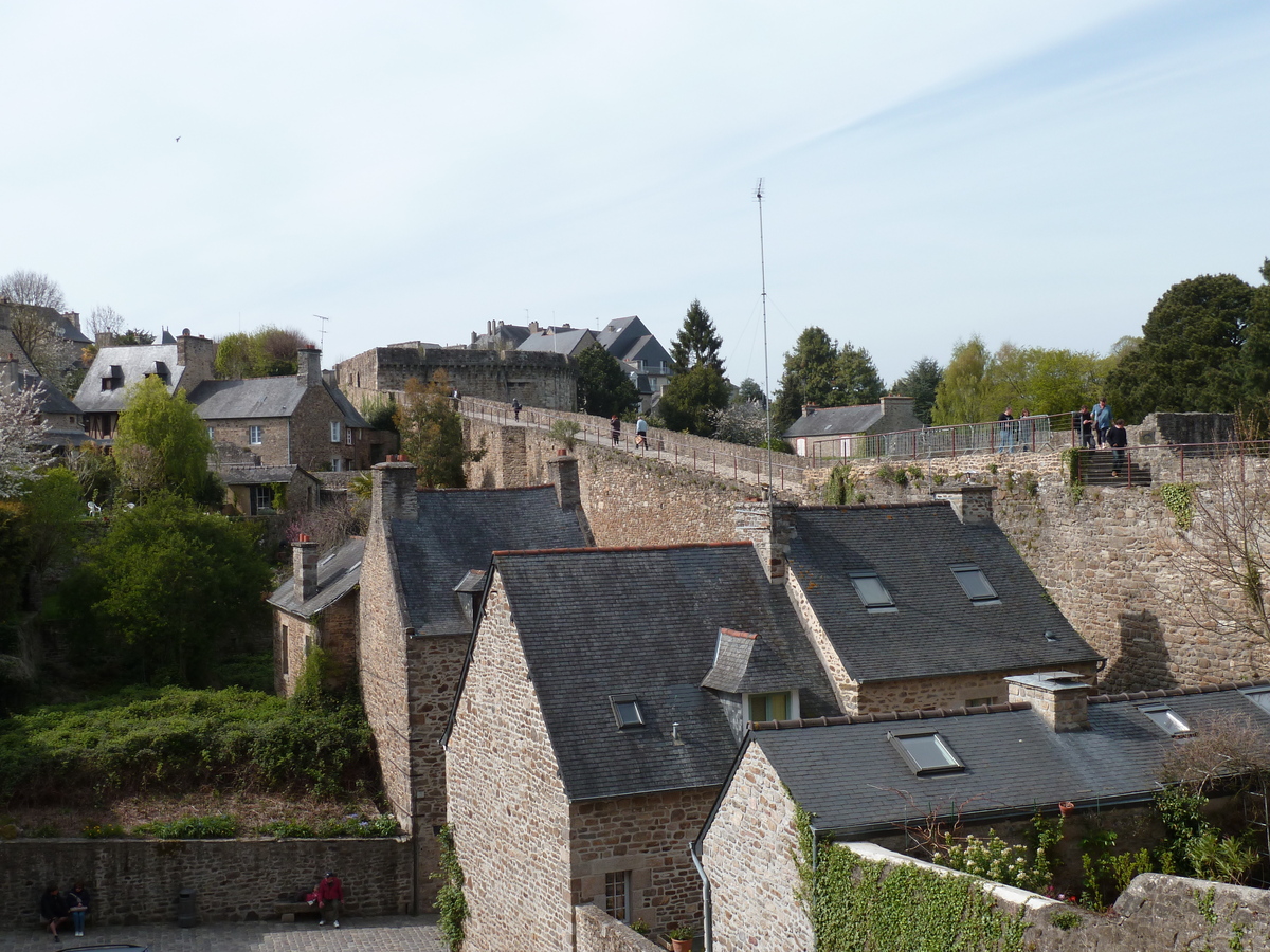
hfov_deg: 50.1
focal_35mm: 37
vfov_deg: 38.7
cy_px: 476
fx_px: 1357
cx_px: 635
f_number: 4.5
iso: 80
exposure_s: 1/400
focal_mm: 6.1
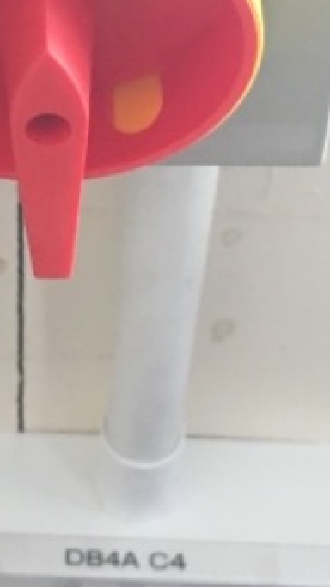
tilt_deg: -47.1
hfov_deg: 10.7
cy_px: 7
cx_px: -72
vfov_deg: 18.8
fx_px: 1729
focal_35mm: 111
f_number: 2.2
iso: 125
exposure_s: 1/33
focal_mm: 4.15
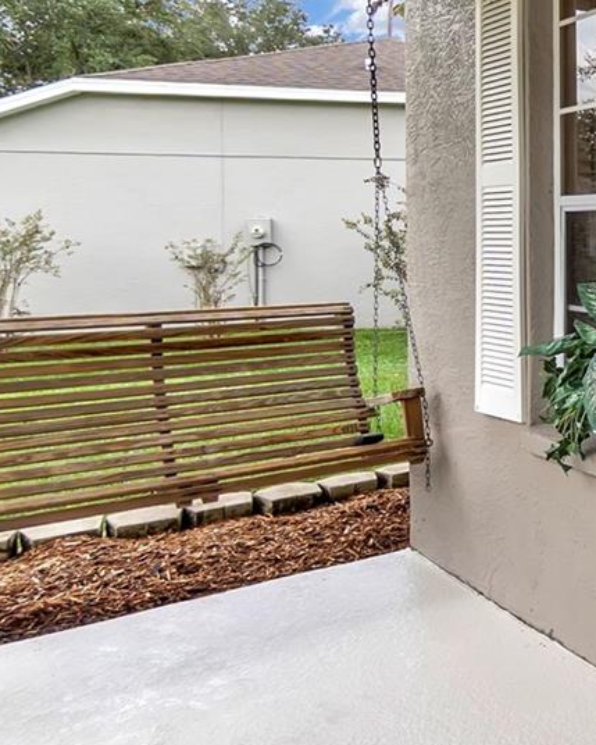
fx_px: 926
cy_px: 250
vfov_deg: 43.2
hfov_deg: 25.6
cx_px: 917
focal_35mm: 42
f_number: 4
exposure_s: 1/250
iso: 100
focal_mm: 10
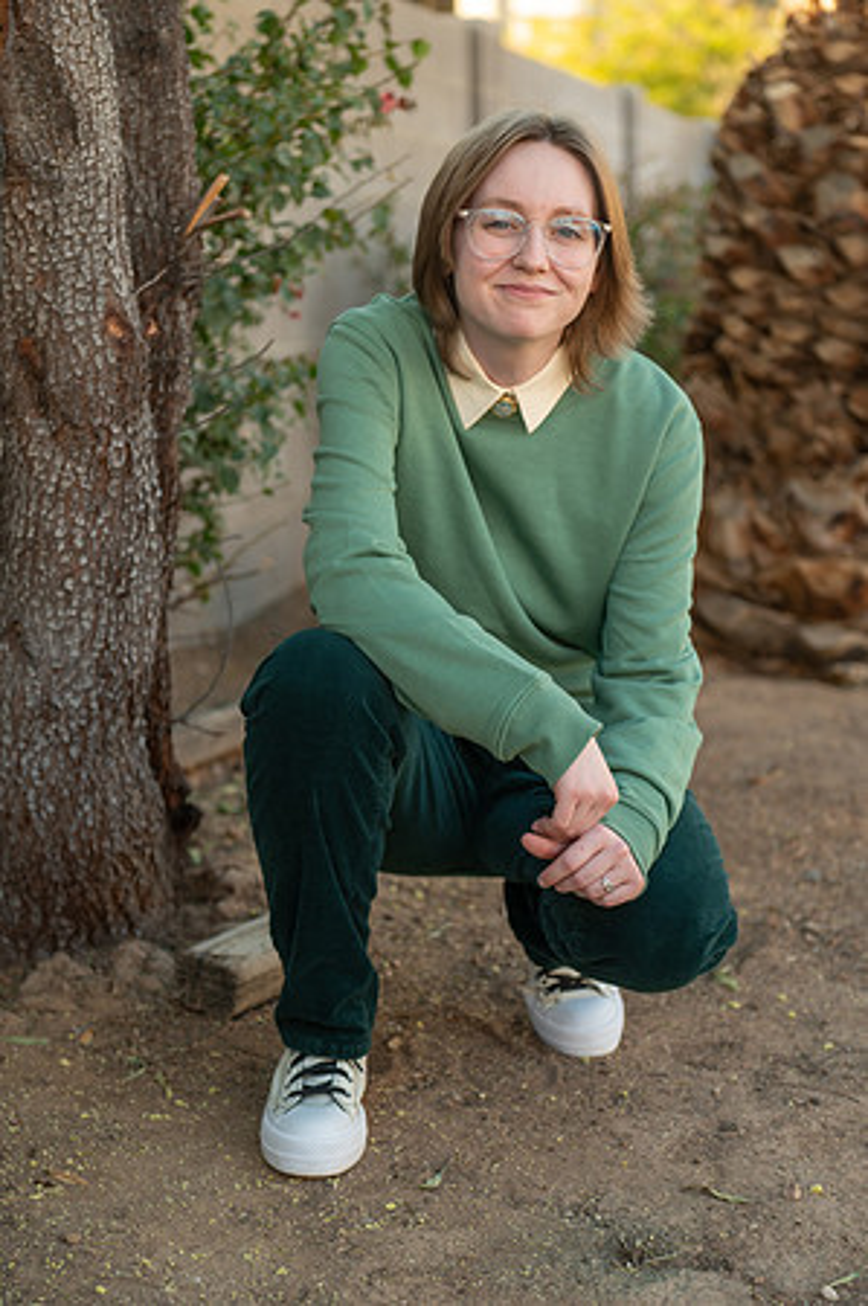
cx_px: 434
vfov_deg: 28.9
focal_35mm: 70
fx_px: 2537
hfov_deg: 19.4
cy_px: 653
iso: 200
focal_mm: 70
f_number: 4
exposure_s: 1/200
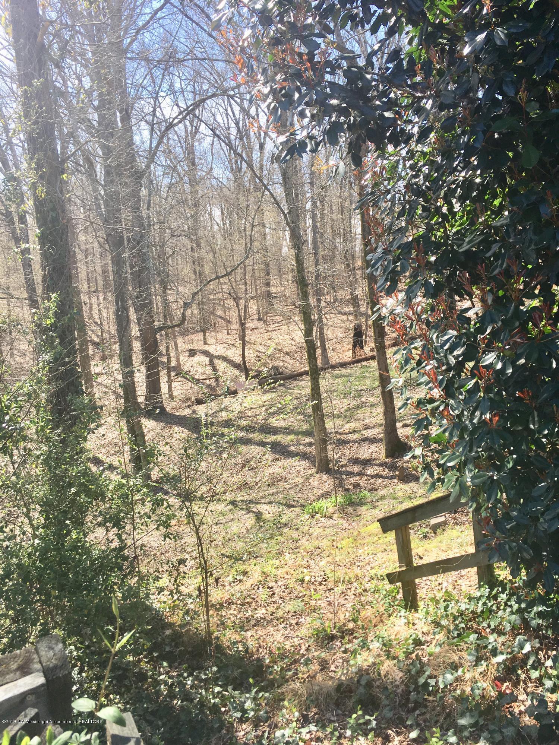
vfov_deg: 61.7
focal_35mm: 29
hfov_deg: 48.2
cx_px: 280
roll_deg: +3.4
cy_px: 372
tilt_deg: -9.1
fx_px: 624
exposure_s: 1/427
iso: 25
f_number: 2.2
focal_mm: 4.15
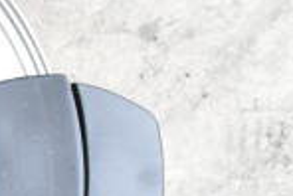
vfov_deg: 10.4
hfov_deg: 13.4
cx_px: -303
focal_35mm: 130
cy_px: 229
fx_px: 1060
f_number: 7.1
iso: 1600
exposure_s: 1/200
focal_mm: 21
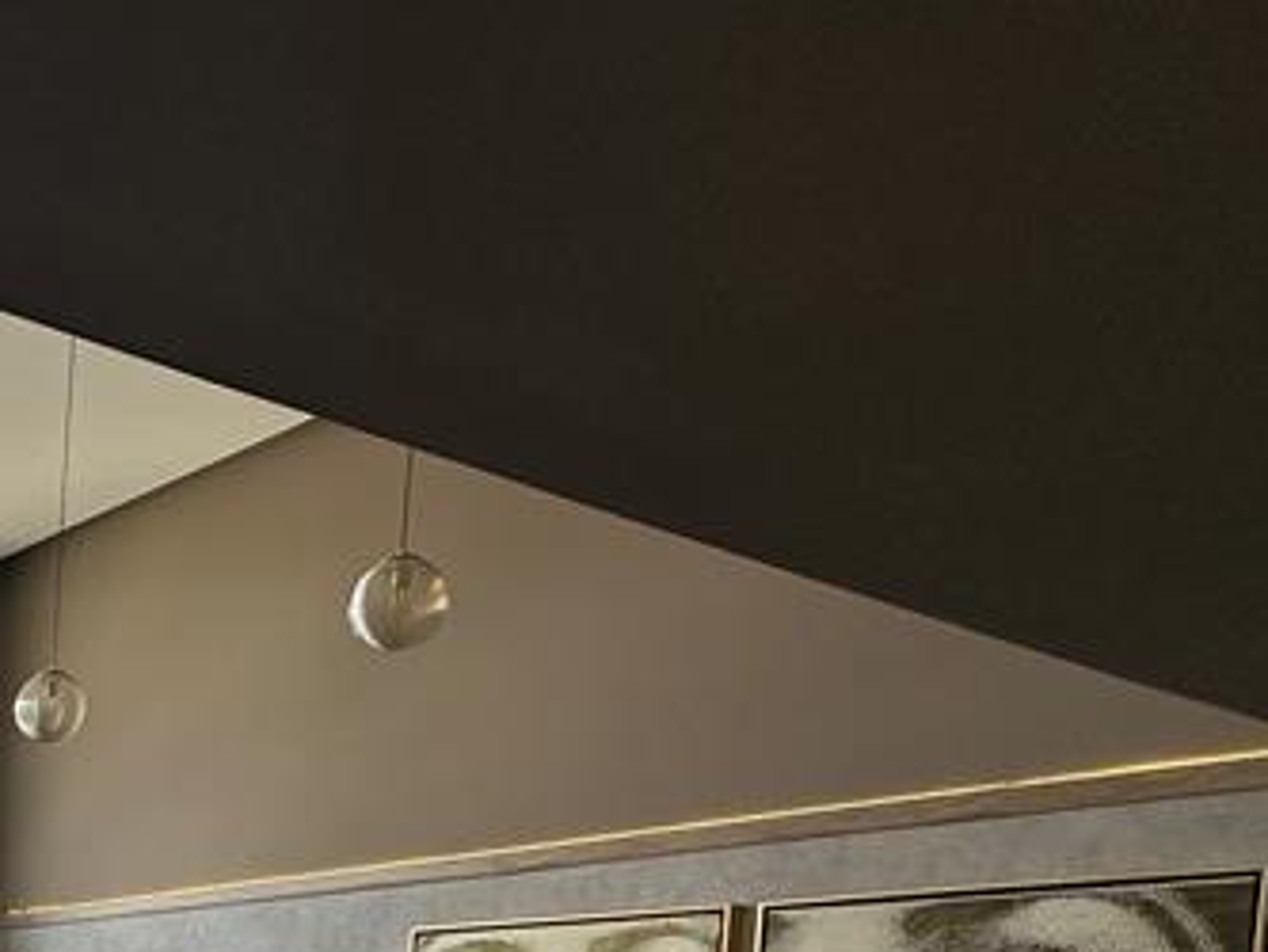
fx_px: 1576
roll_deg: -3.1
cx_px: -244
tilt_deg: -3.0
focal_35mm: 43
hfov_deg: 35.0
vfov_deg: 28.5
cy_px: 1188
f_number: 2.2
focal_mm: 2.22
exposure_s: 1/176
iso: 40
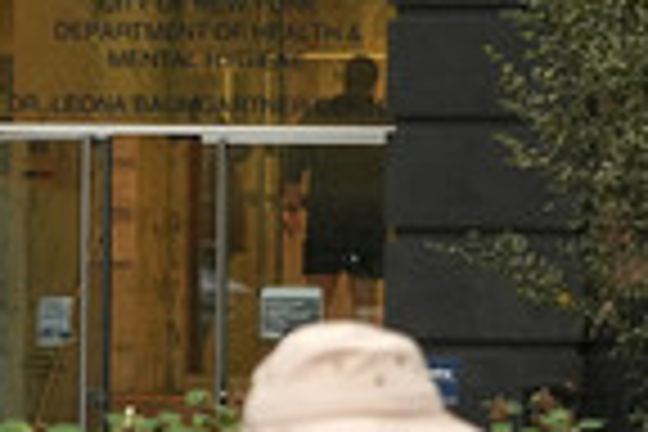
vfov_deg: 4.4
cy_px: 126
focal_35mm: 313
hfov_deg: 6.6
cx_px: 414
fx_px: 5634
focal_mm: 100
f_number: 6.3
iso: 2500
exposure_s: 1/400
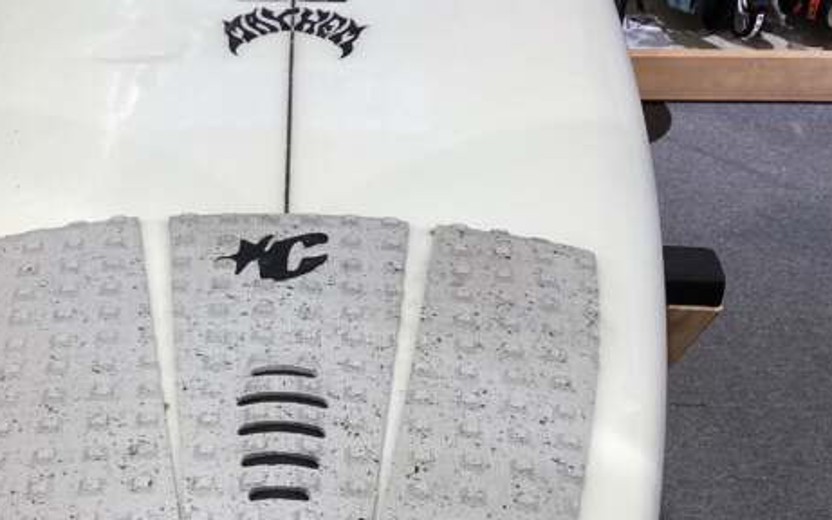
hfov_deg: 35.5
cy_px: 274
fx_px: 1292
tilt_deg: -38.7
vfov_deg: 22.7
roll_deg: +0.6
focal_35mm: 57
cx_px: 301
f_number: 2.4
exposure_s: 1/120
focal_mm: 3.3
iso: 64
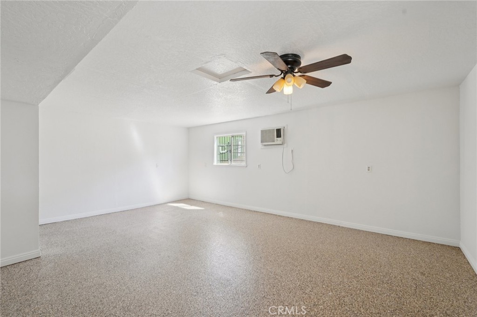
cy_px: 158
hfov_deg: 96.8
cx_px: 238
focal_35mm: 16
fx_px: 212
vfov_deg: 73.7
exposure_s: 1/30
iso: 400
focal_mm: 16
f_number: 8
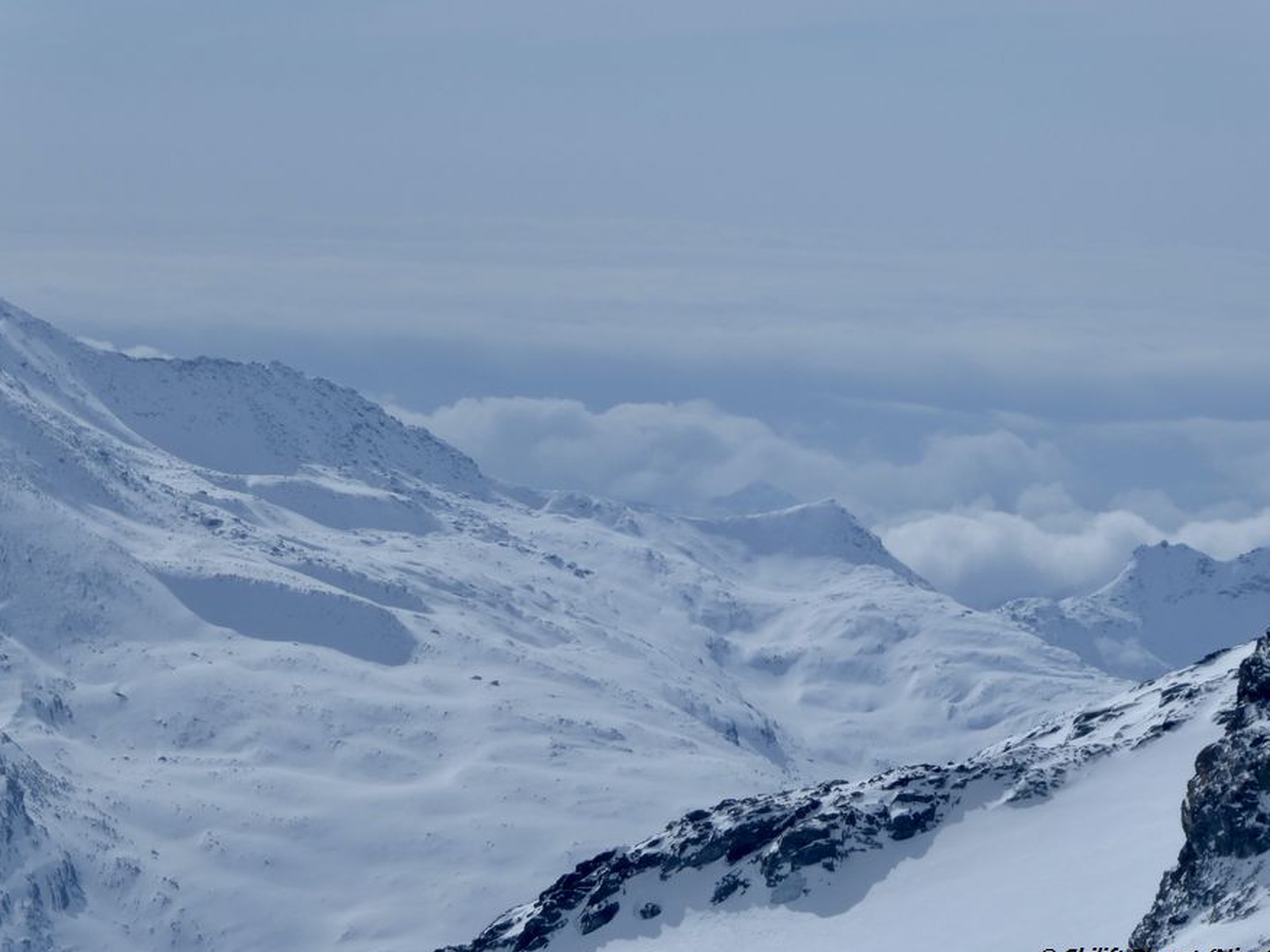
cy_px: 483
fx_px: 8949
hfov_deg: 8.1
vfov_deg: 6.1
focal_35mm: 244
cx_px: 648
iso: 80
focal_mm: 38.4
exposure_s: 1/2000
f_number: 5.6
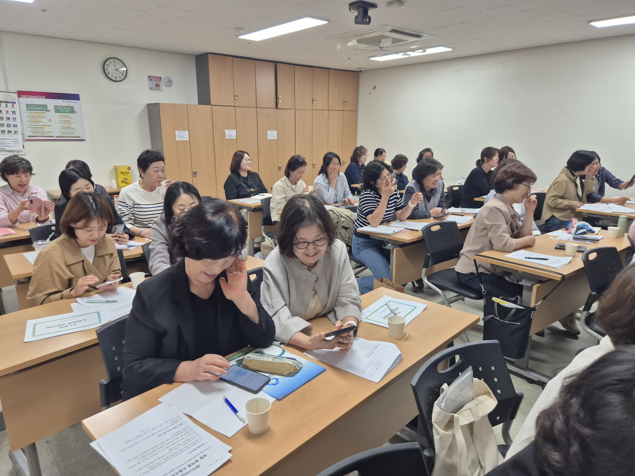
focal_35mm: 23
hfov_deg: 73.9
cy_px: 238
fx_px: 422
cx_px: 318
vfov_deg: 58.9
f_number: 1.8
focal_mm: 5.4
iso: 125
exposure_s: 1/120
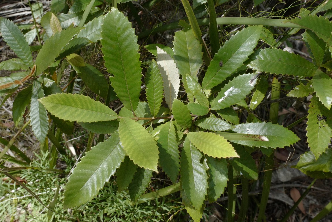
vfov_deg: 48.0
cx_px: 166
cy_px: 111
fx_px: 249
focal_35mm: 27
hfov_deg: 67.4
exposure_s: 1/640
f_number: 8
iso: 1600
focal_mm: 18
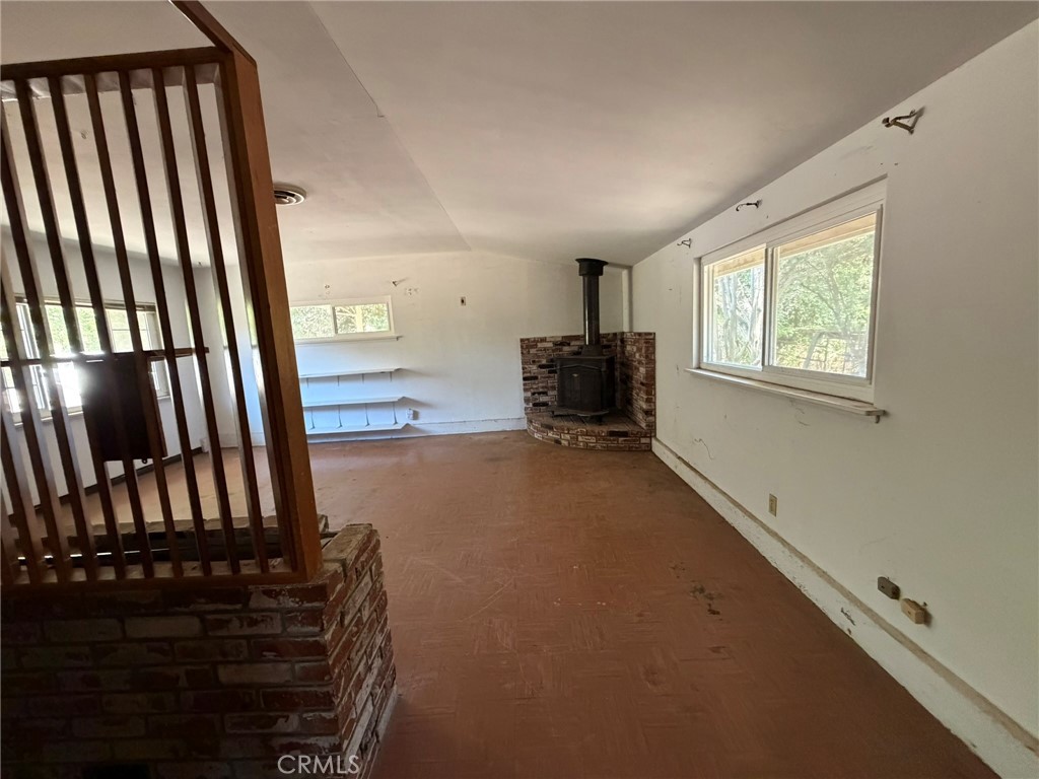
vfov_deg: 85.7
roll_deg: +1.7
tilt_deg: -9.4
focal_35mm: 14
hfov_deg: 102.1
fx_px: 420
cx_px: 520
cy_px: 390
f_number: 2.2
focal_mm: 2.22
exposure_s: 1/60
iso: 640
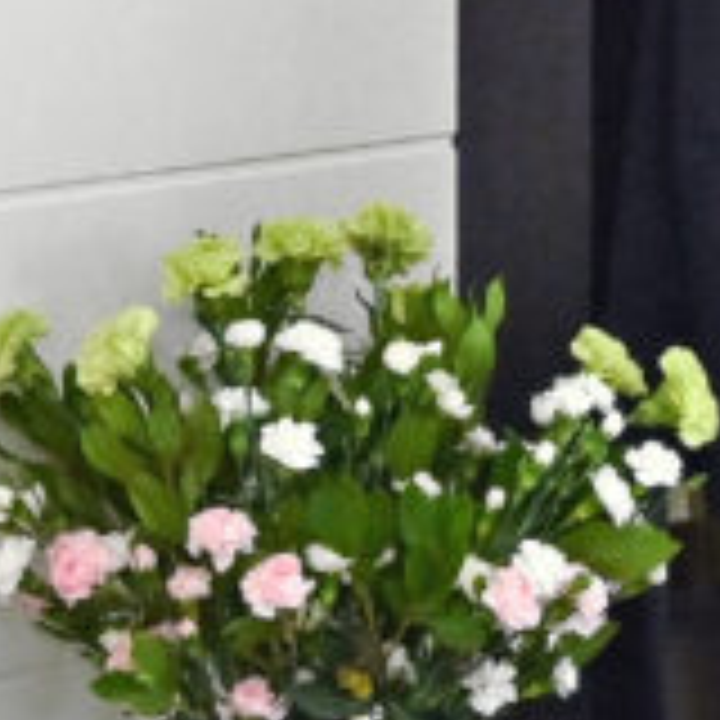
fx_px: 4612
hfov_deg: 8.2
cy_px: -115
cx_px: 1737
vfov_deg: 8.8
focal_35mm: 196
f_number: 10
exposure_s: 1/200
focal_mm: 36
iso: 3200
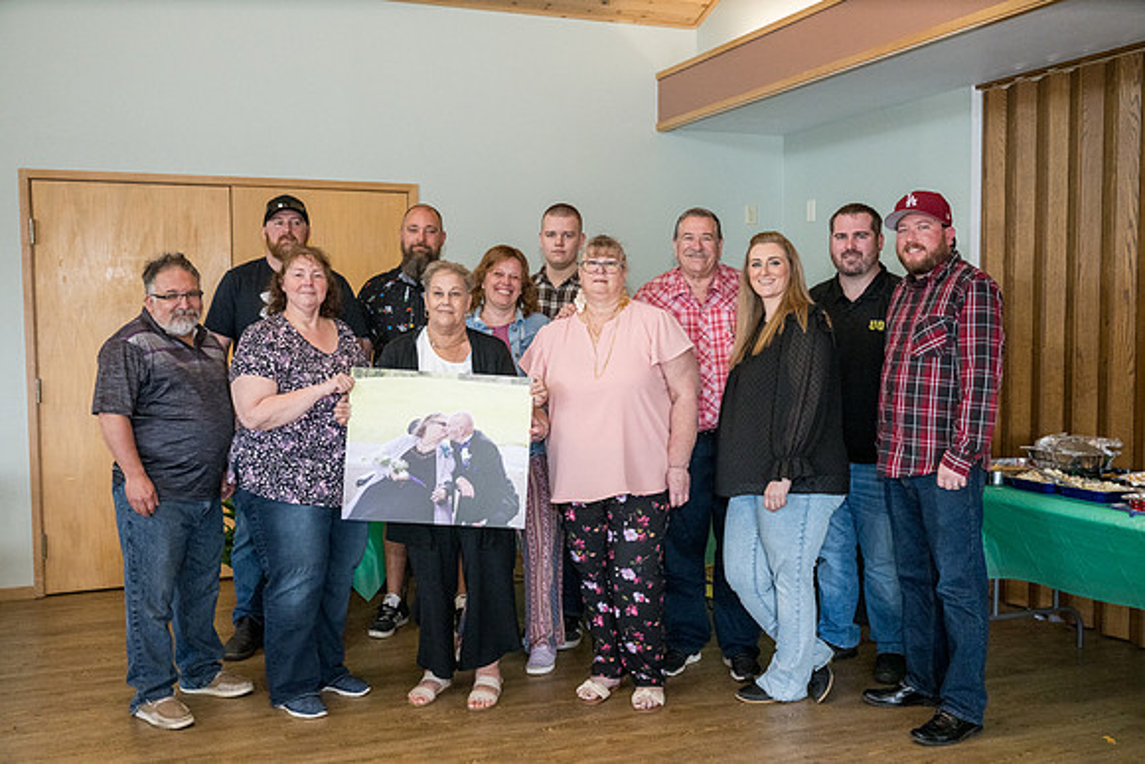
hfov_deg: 54.4
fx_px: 1113
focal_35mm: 35
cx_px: 572
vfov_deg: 37.9
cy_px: 382
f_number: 6.3
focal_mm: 35
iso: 3200
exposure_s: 1/250
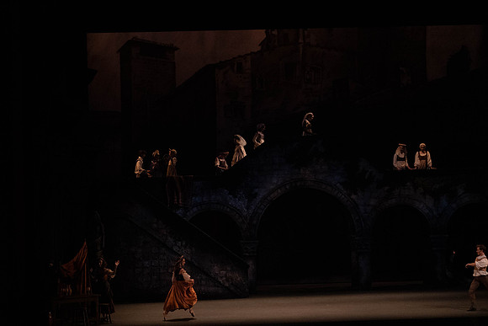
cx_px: 244
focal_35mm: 100
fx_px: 1356
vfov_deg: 13.7
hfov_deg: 20.4
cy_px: 163
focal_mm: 100
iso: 8000
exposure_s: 1/250
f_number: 4.5
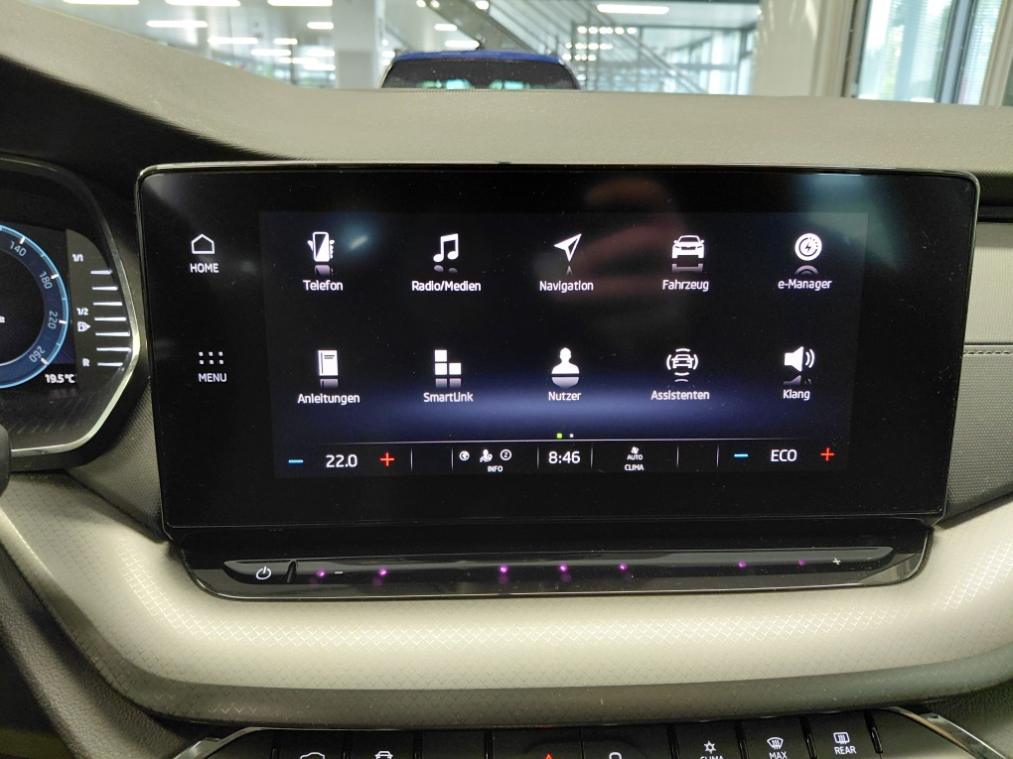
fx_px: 732
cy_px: 380
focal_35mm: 25
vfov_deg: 54.9
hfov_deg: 69.4
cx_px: 506
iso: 400
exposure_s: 1/50.1
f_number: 1.8
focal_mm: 4.69
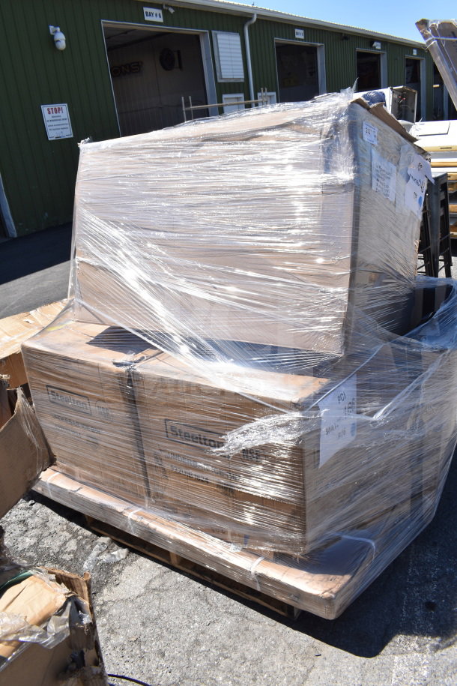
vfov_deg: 67.4
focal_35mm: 27
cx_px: 228
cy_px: 343
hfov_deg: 47.9
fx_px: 514
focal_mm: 18
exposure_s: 1/320
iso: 200
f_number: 9
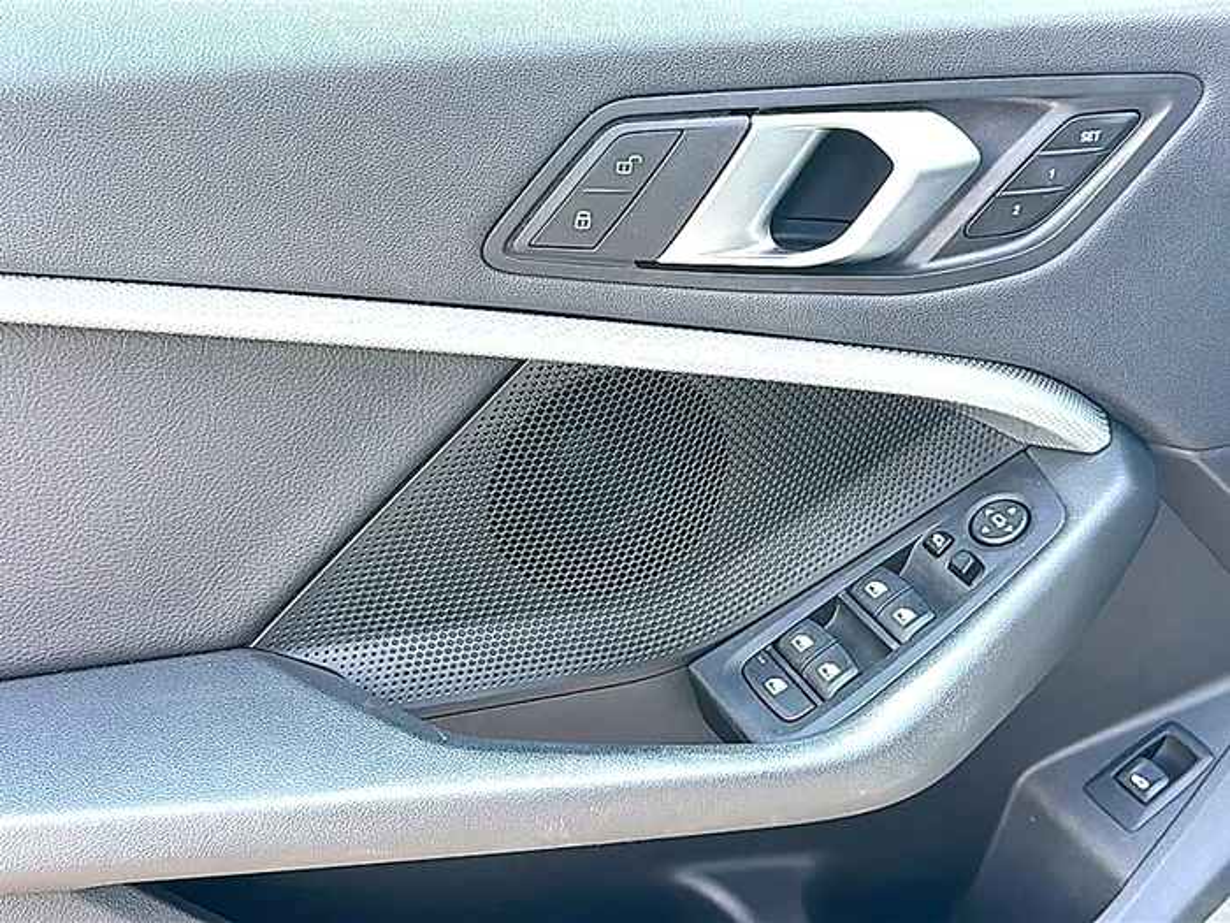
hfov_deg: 44.8
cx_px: 615
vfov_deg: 34.3
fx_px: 1492
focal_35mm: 42
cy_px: 462
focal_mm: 6.86
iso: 125
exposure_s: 1/344
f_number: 1.78
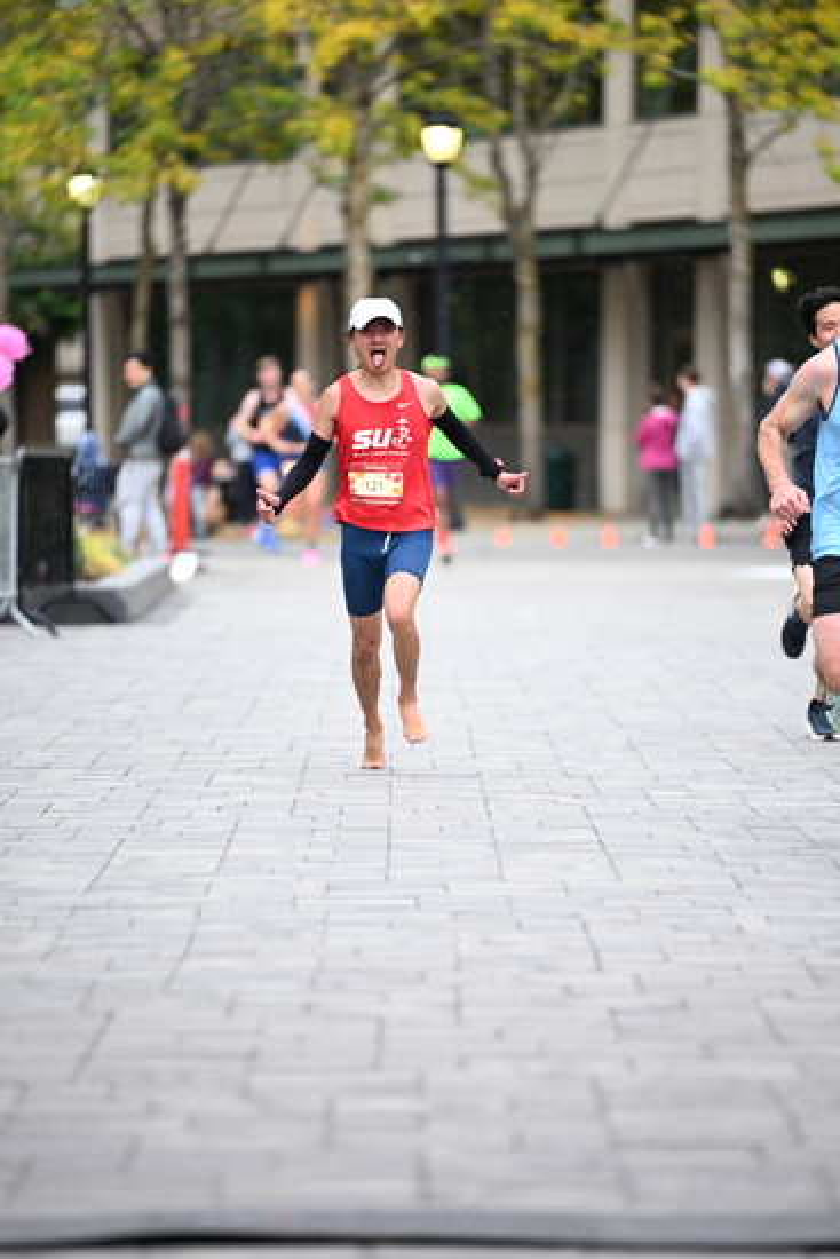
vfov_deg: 10.3
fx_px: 6995
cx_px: 420
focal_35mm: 200
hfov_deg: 6.9
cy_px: 630
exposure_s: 1/1250
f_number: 2.8
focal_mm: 200
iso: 1250
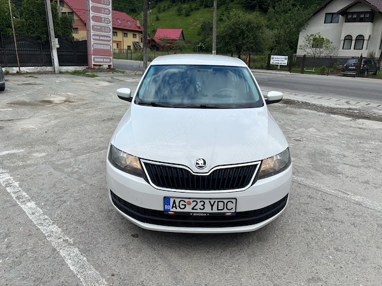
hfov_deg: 67.3
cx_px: 191
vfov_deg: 53.1
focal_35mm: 26
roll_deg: -1.8
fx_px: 287
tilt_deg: -18.3
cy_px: 143
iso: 50
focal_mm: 5.96
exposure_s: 1/2024
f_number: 1.6
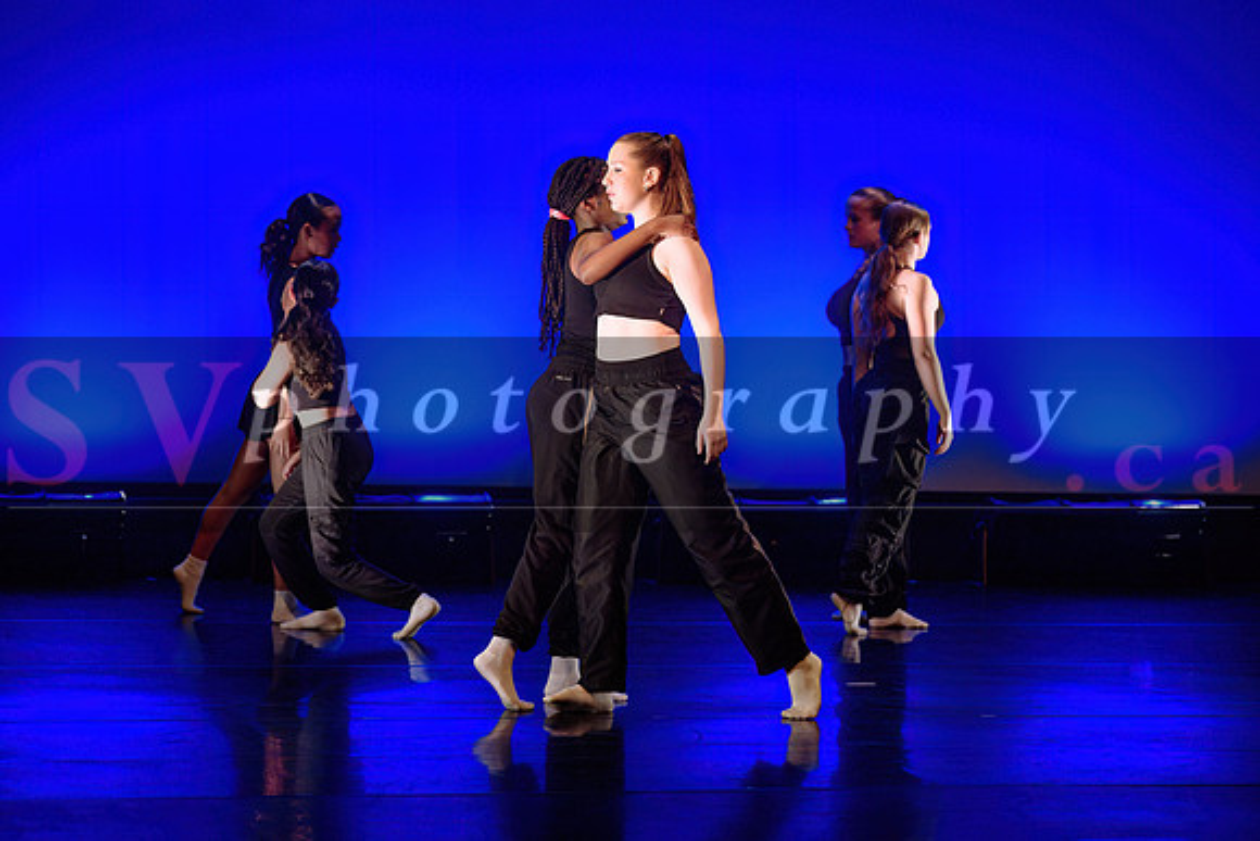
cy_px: 342
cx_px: 748
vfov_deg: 10.5
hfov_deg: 15.7
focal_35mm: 131
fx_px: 4574
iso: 1600
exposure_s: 1/200
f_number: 2.8
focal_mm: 110
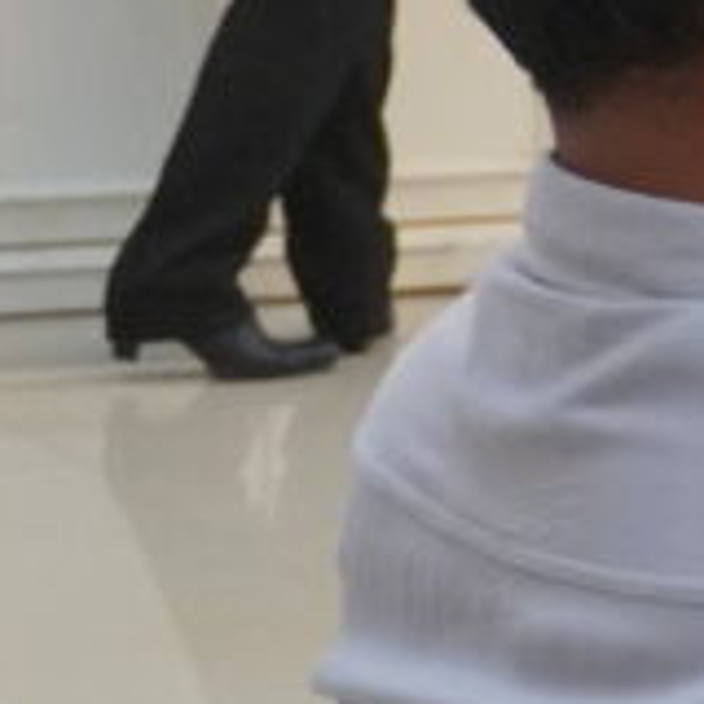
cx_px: 2064
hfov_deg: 5.5
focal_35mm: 303
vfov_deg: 5.8
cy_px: 15
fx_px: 6966
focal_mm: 37
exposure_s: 1/160
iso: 5000
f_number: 5.6
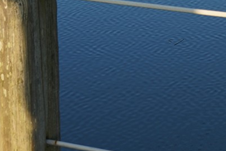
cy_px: -191
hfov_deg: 9.8
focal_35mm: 193
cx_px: 471
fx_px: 1212
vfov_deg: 6.8
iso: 100
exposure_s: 1/100
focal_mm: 39
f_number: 10
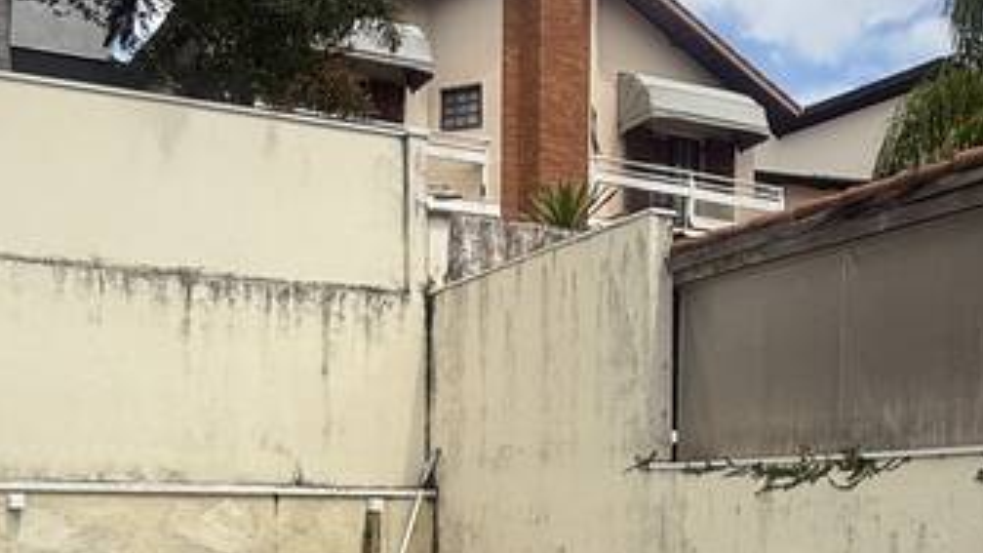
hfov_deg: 41.5
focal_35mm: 49
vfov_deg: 23.3
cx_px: 313
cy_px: 573
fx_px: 1277
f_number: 2.2
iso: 50
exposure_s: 1/3289
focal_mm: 2.22
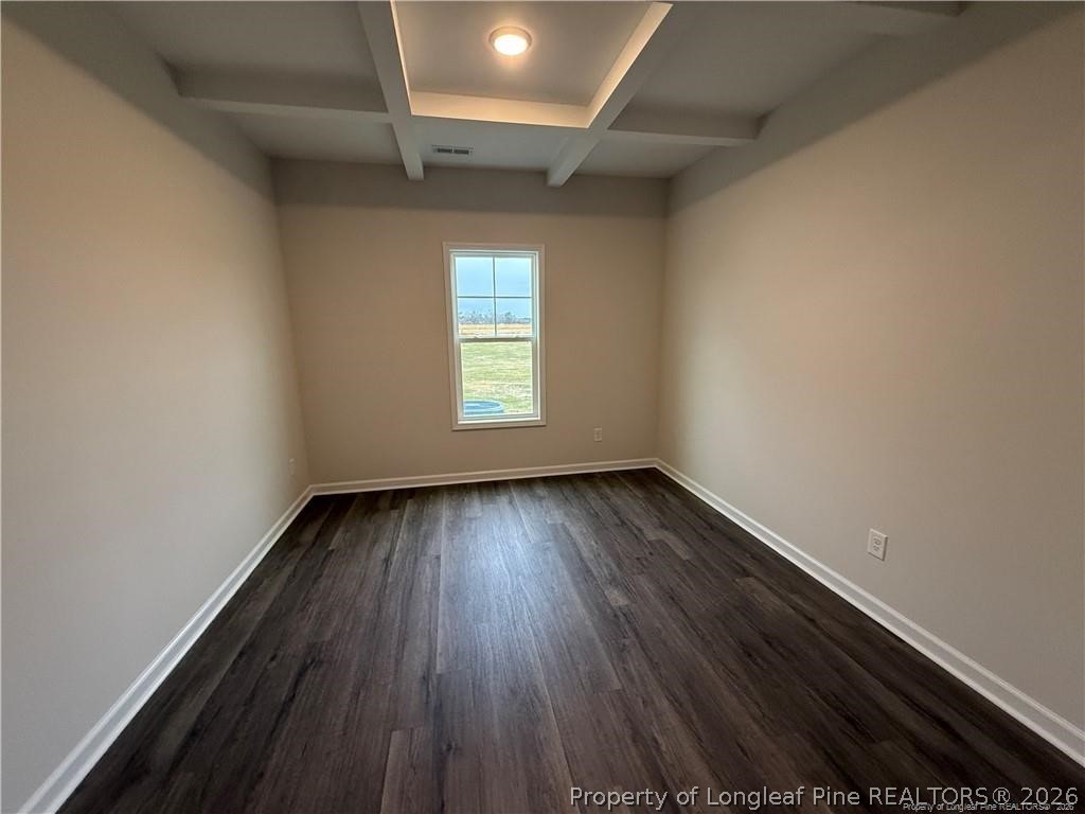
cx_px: 542
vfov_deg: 85.7
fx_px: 439
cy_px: 407
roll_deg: +1.6
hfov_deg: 102.1
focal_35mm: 14
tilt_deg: -13.1
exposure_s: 1/120
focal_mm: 2.22
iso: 400
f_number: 2.2
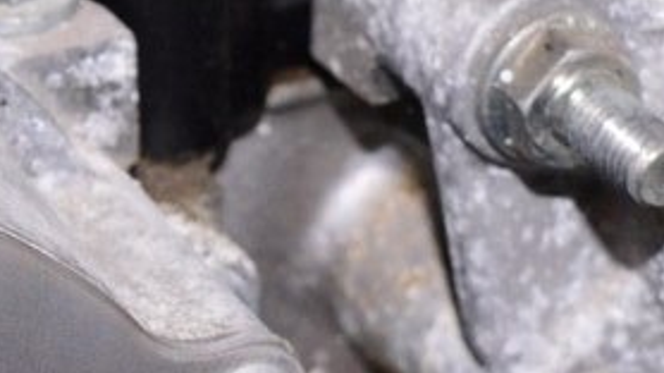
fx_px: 3871
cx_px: -287
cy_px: 539
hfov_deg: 9.6
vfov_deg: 5.5
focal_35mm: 220
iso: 1600
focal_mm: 38
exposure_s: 1/160
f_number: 8
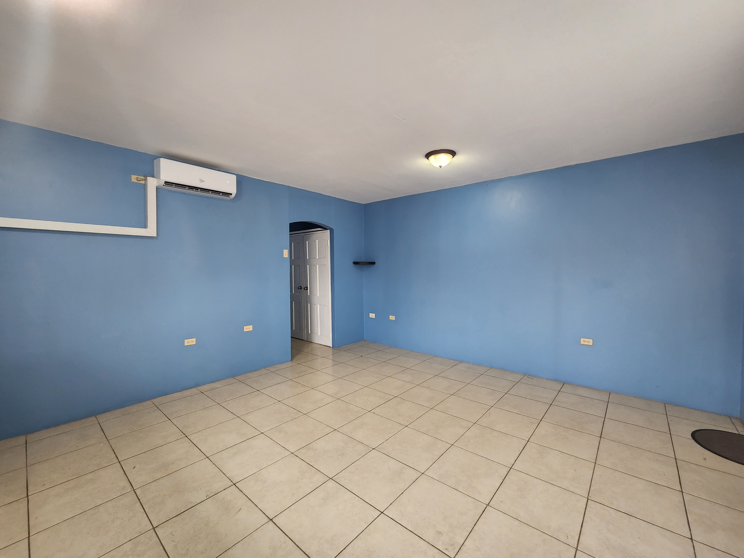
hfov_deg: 106.2
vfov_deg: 89.9
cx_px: 372
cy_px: 279
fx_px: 279
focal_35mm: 13
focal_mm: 2.2
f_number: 2.2
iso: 200
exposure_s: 1/60
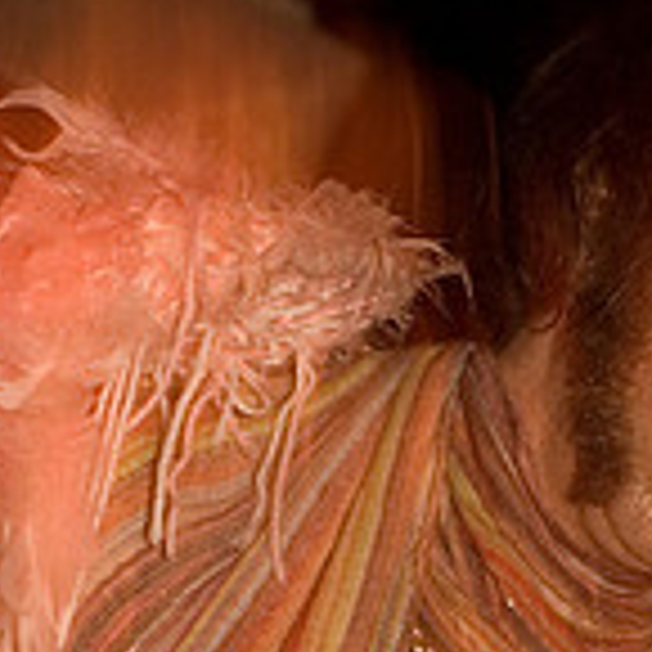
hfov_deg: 8.5
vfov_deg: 8.4
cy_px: 836
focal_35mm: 205
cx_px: 461
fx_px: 4368
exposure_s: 1/15
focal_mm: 52
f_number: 3.2
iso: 800
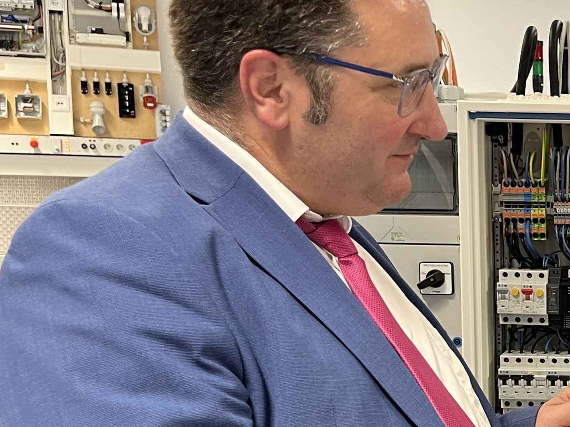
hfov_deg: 24.8
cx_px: 720
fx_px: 1136
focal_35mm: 69
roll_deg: -0.2
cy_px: 373
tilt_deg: -7.5
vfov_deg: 20.9
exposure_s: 1/50
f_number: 1.6
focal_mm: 5.1
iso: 200
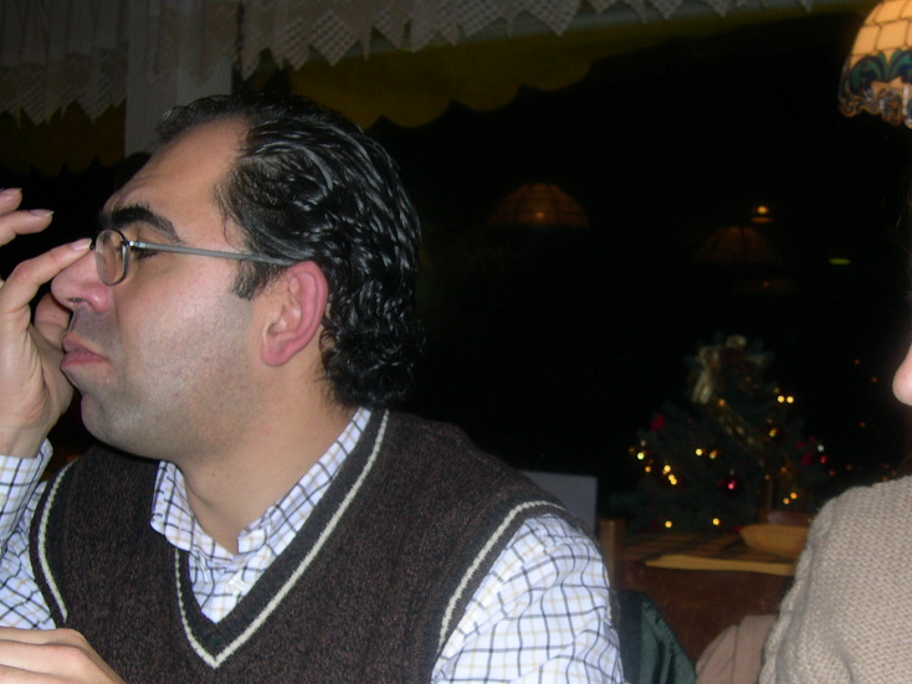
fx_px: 1397
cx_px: 574
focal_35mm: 53
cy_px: 448
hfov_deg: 35.9
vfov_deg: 27.4
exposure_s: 1/60
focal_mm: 8
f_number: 2.8
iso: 100
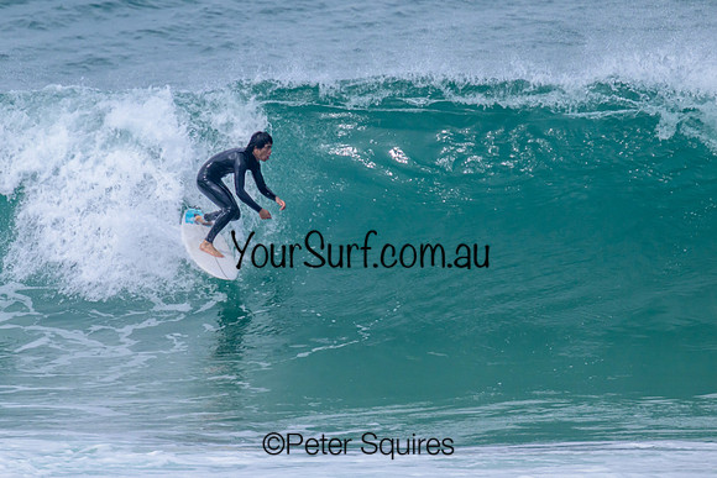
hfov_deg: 1.9
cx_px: 329
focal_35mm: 1095
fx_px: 21803
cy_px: 210
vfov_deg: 1.3
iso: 900
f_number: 11
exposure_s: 1/2000
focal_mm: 800
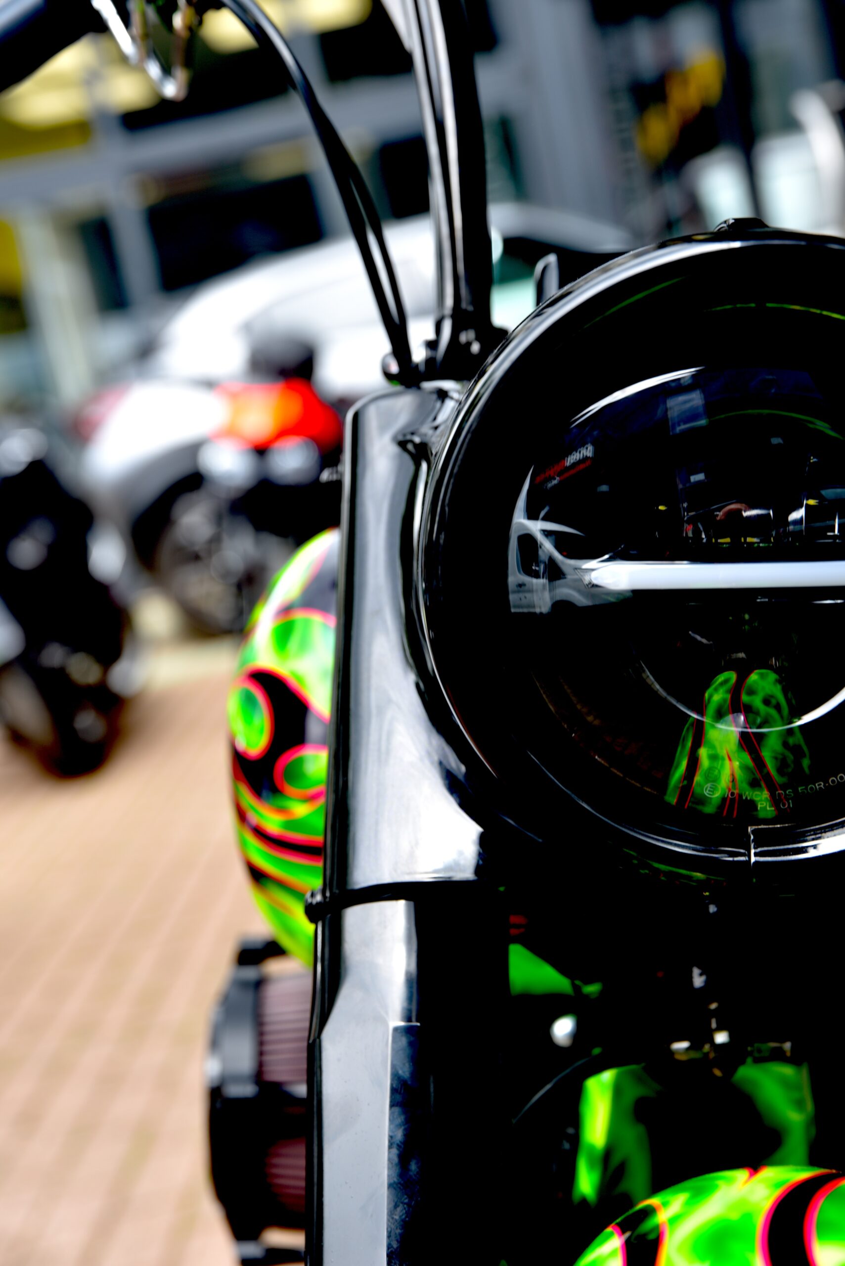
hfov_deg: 19.5
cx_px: 422
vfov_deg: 28.8
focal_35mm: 70
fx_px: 2462
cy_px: 633
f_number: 5
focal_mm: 70
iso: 100
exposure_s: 1/100
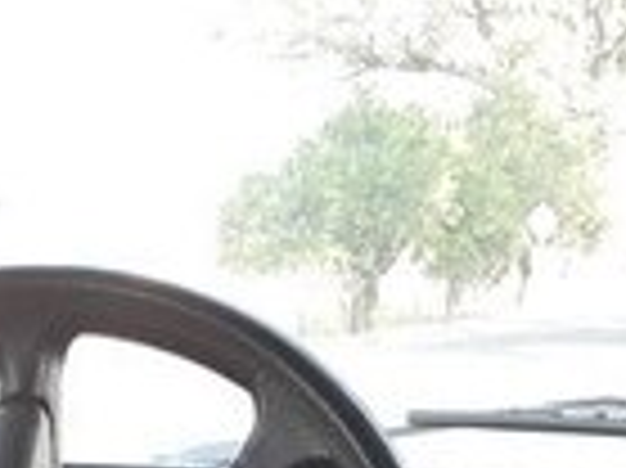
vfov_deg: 10.7
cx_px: 261
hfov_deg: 15.4
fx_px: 2313
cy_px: 889
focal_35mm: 128
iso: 80
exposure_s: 1/100
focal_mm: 3.71
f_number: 1.7
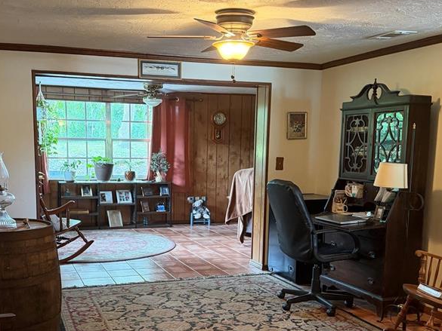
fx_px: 536
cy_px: 229
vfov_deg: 33.9
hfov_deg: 44.6
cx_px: 186
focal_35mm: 42
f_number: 1.78
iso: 800
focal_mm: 6.76
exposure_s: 1/60
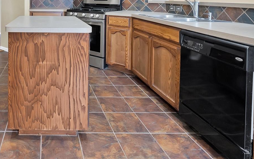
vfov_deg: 40.3
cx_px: 44
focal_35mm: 27
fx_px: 187
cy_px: 0
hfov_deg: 61.6
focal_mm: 12
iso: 640
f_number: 9
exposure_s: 1/1.67
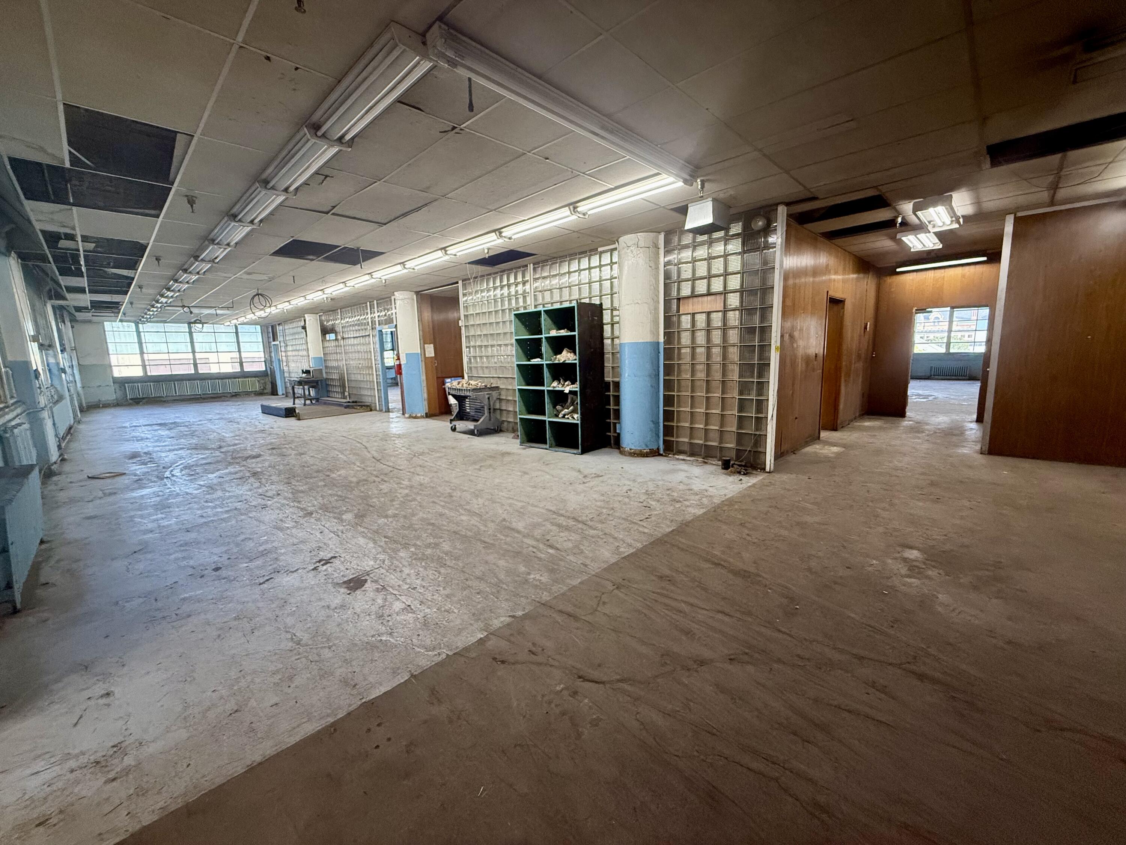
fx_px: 455
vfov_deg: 85.7
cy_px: 422
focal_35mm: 14
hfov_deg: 102.1
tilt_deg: -8.9
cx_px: 563
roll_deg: +1.4
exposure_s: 1/120
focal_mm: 2.22
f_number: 2.2
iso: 320
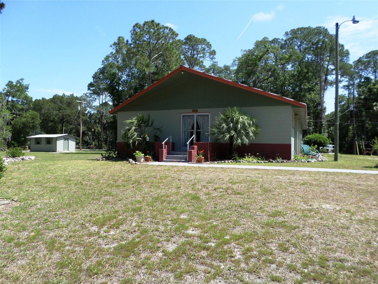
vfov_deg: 54.9
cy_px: 142
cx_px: 189
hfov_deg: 69.4
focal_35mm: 25
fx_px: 273
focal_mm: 4.5
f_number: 2.5
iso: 80
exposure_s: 1/1000
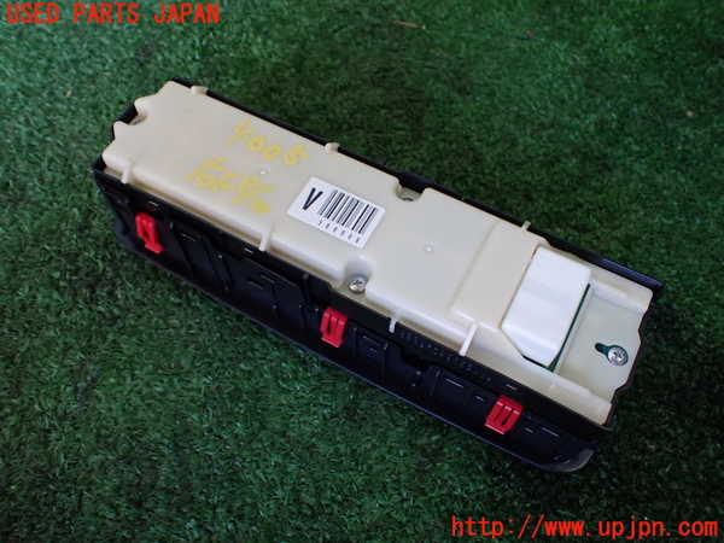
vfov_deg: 46.8
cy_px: 272
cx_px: 362
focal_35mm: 30
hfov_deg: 60.0
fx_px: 627
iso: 400
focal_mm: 5.4
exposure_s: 1/125
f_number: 2.3
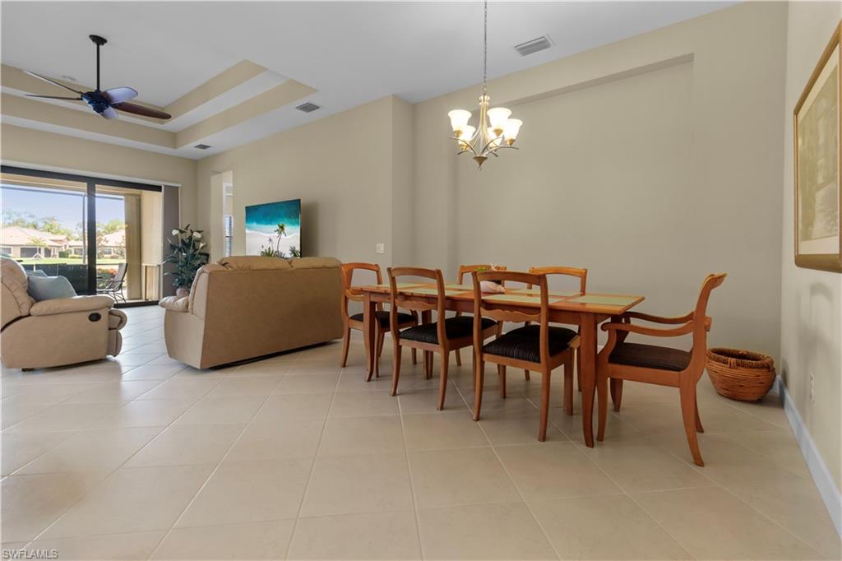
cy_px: 280
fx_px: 351
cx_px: 421
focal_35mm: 15
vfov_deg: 77.3
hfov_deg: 100.4
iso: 800
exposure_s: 1/30
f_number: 4.5
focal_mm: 10
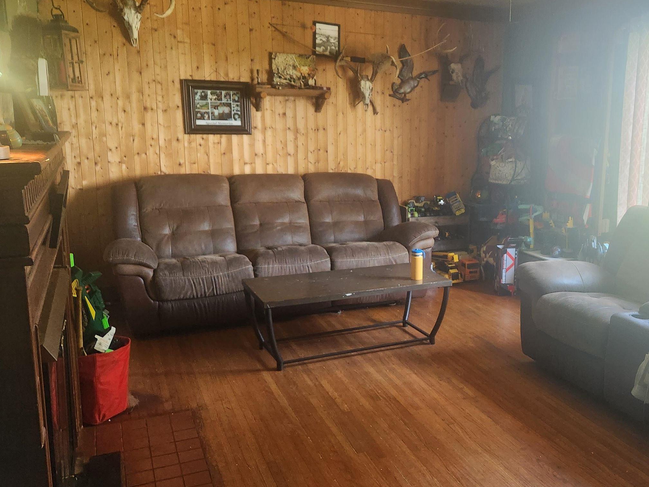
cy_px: 246
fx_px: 656
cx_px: 458
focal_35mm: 35
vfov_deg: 40.7
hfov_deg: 51.1
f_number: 1.8
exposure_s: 1/120
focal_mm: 5.4
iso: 320
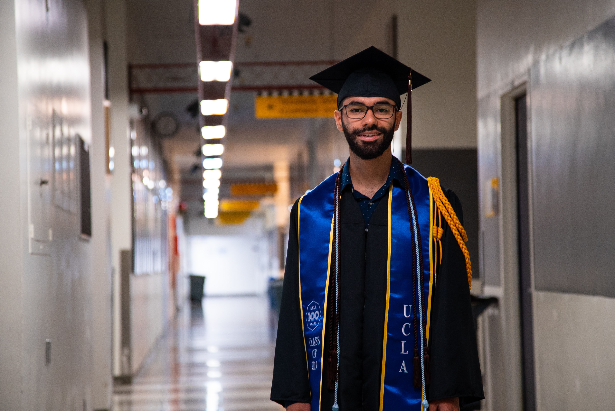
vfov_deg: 13.1
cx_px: 308
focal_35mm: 105
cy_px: 206
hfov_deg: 19.4
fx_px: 1795
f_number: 4
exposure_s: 1/40
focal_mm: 105
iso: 1600
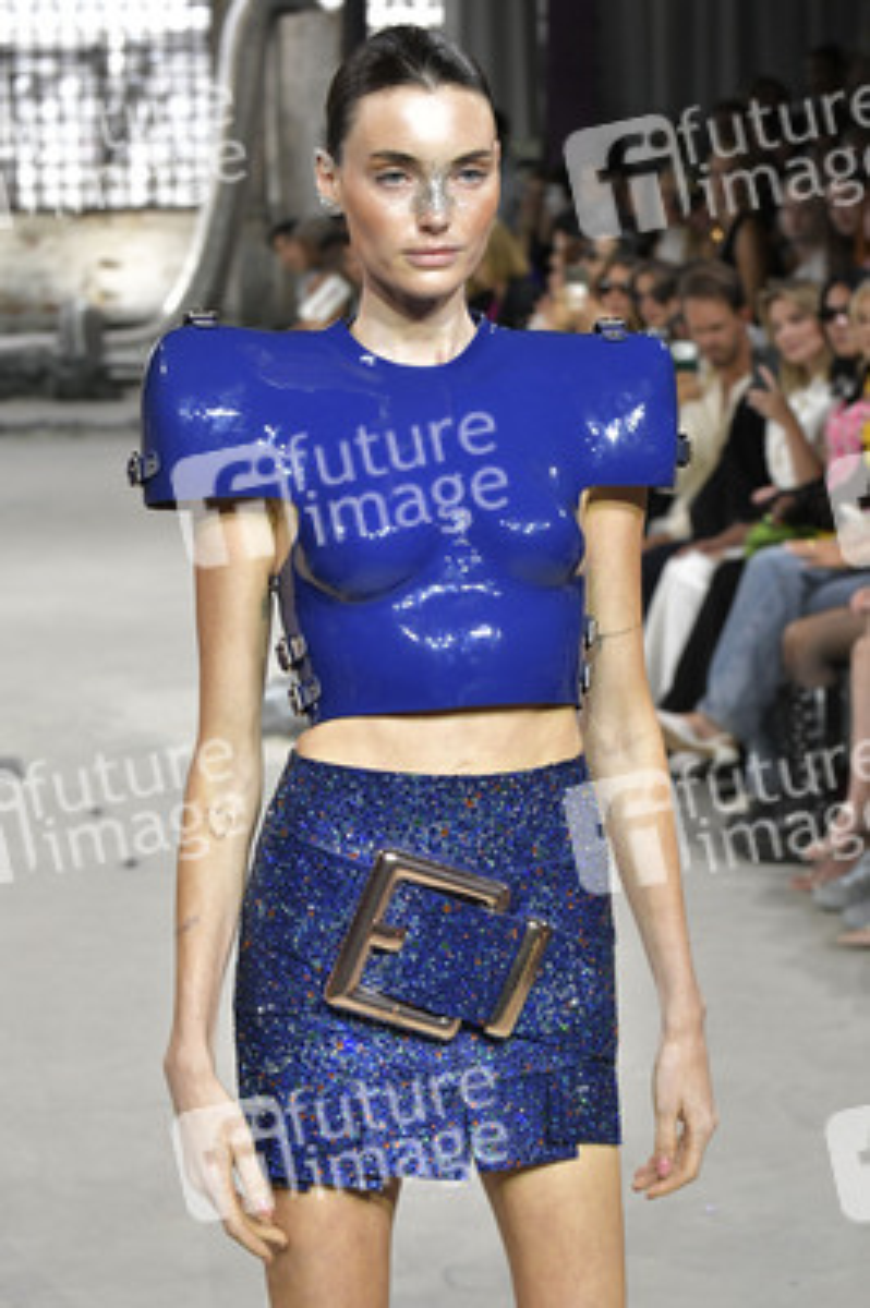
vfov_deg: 19.8
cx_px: 435
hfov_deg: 13.3
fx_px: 3740
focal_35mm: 103
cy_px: 654
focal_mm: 86
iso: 2500
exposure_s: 1/320
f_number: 6.3
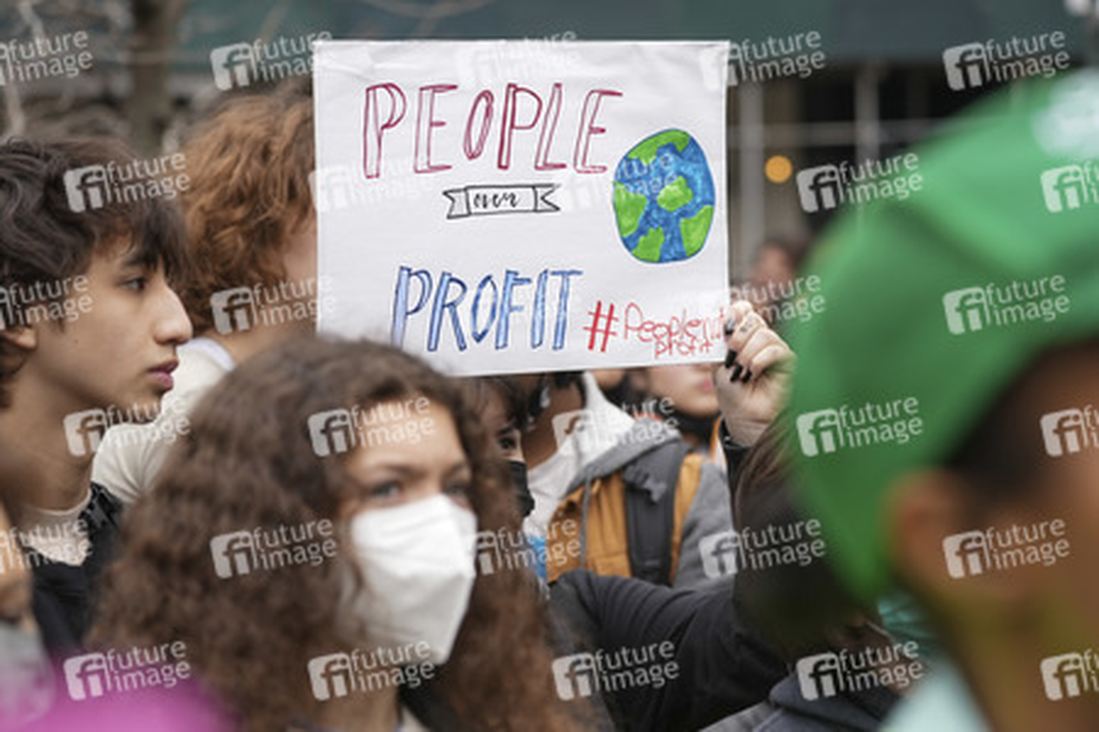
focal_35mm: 135
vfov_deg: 10.2
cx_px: 550
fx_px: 4121
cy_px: 366
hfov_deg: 15.2
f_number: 5.6
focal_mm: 135
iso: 640
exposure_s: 1/400
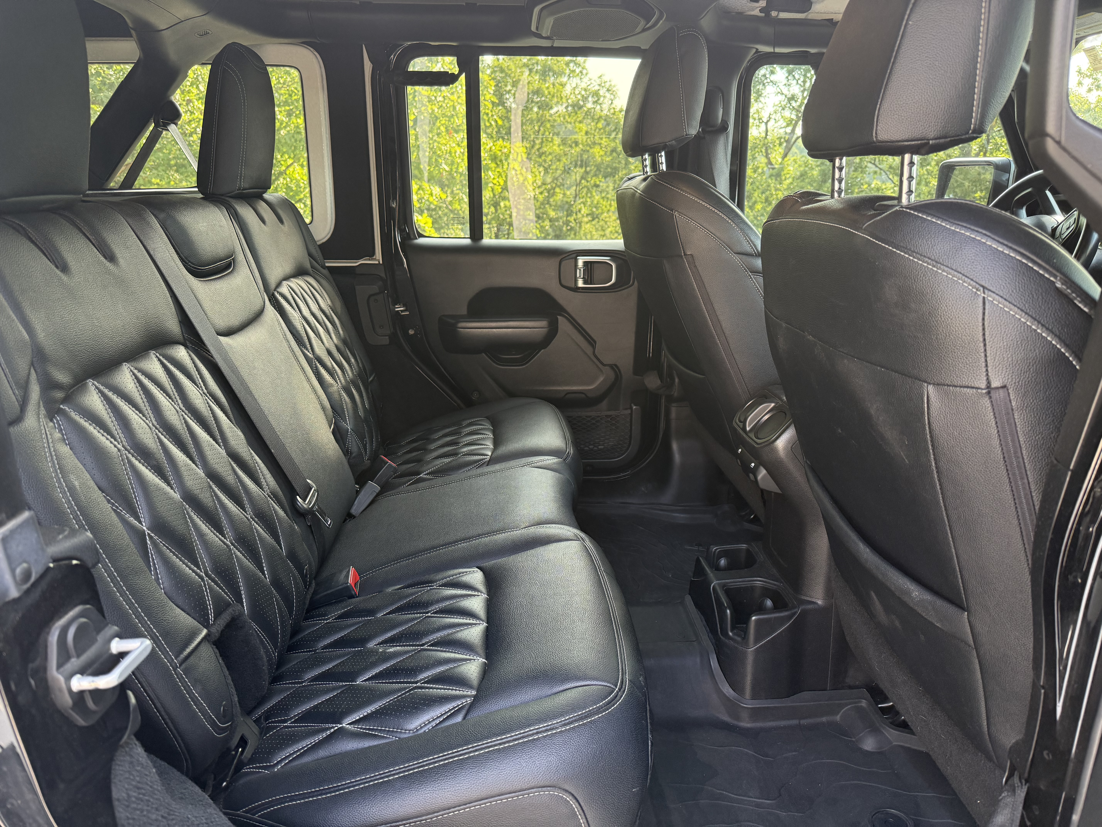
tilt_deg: -17.4
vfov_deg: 56.8
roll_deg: +0.5
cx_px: 551
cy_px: 414
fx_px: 764
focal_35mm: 24
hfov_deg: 71.6
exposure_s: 1/107
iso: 200
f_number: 1.78
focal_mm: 6.76
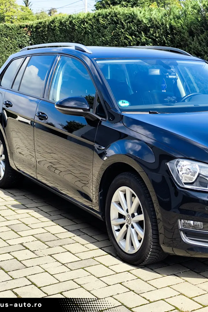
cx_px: 180
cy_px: 156
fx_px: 554
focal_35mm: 64
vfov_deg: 31.4
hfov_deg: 20.9
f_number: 1.65
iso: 50
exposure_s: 1/586
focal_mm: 6.14
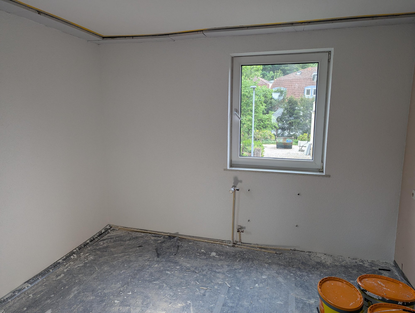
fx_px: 288
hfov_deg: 71.5
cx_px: 208
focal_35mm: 24
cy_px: 156
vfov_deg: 56.9
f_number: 1.85
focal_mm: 6.81
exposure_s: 1/214
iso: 43
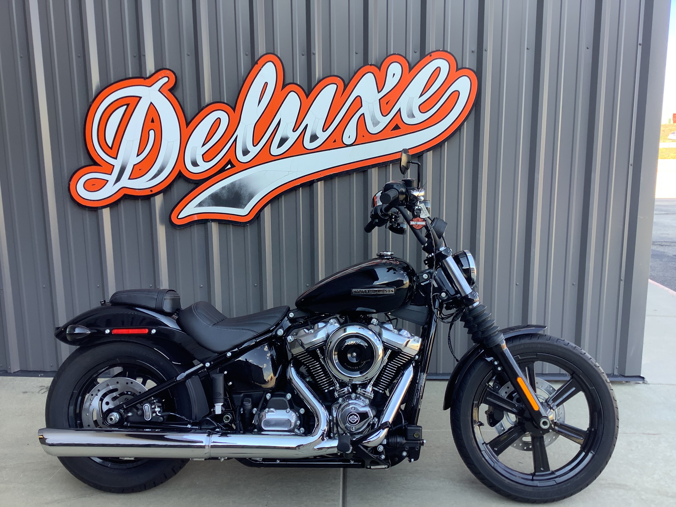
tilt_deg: -11.4
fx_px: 605
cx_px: 338
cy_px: 254
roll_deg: -0.5
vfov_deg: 45.4
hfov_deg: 58.4
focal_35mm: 31
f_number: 2.4
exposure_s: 1/100
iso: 25
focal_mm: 3.3
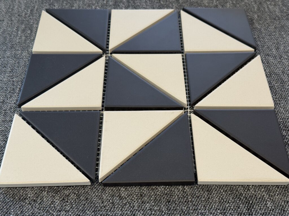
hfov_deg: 39.7
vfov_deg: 30.3
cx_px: 144
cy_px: 108
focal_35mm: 48
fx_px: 401
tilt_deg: -49.7
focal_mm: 6.76
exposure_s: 1/68
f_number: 1.78
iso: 100
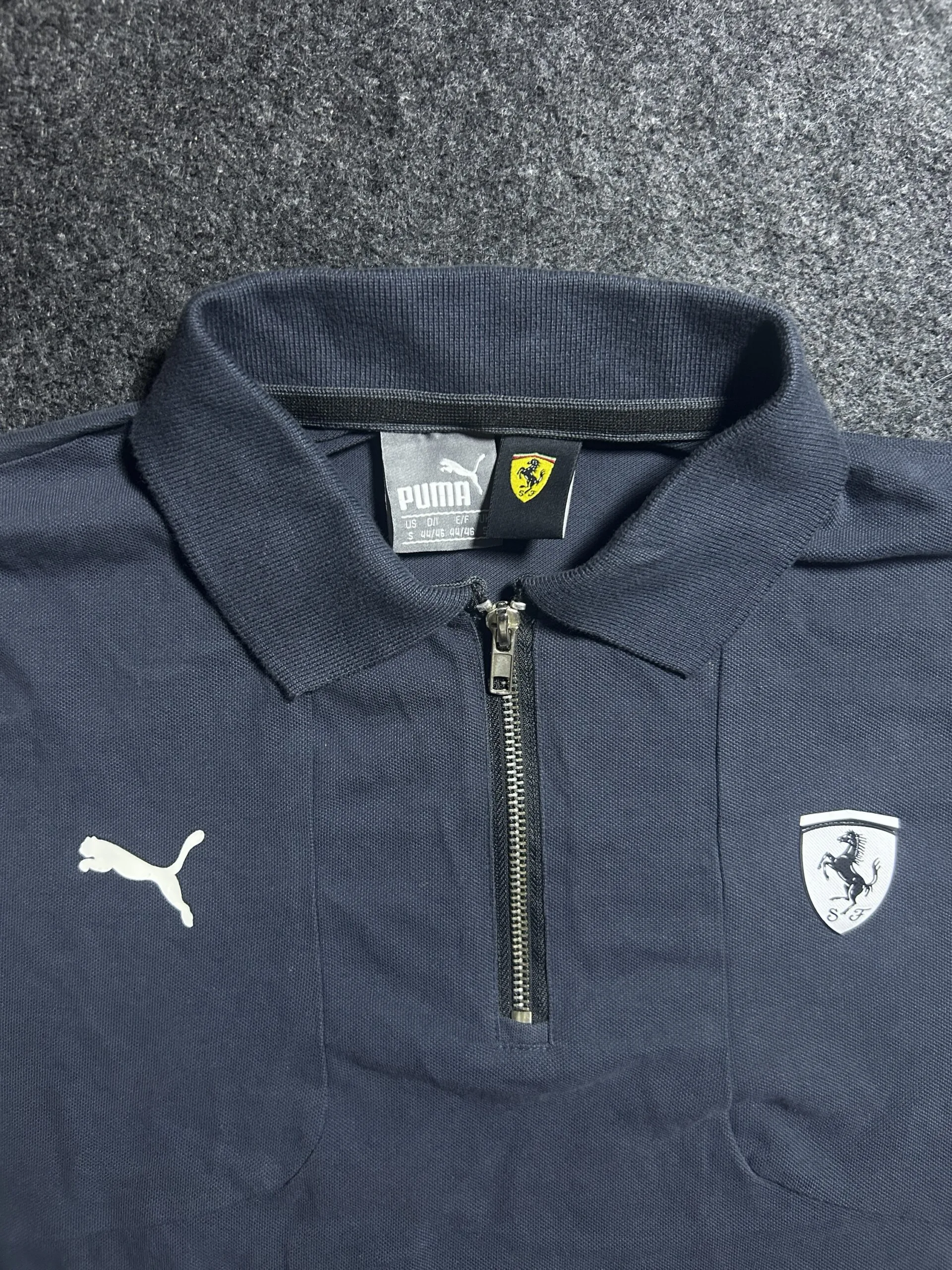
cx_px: 476
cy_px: 635
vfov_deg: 67.3
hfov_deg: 53.1
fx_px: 953
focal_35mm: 26
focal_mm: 5.7
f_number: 1.5
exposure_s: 1/33
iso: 400
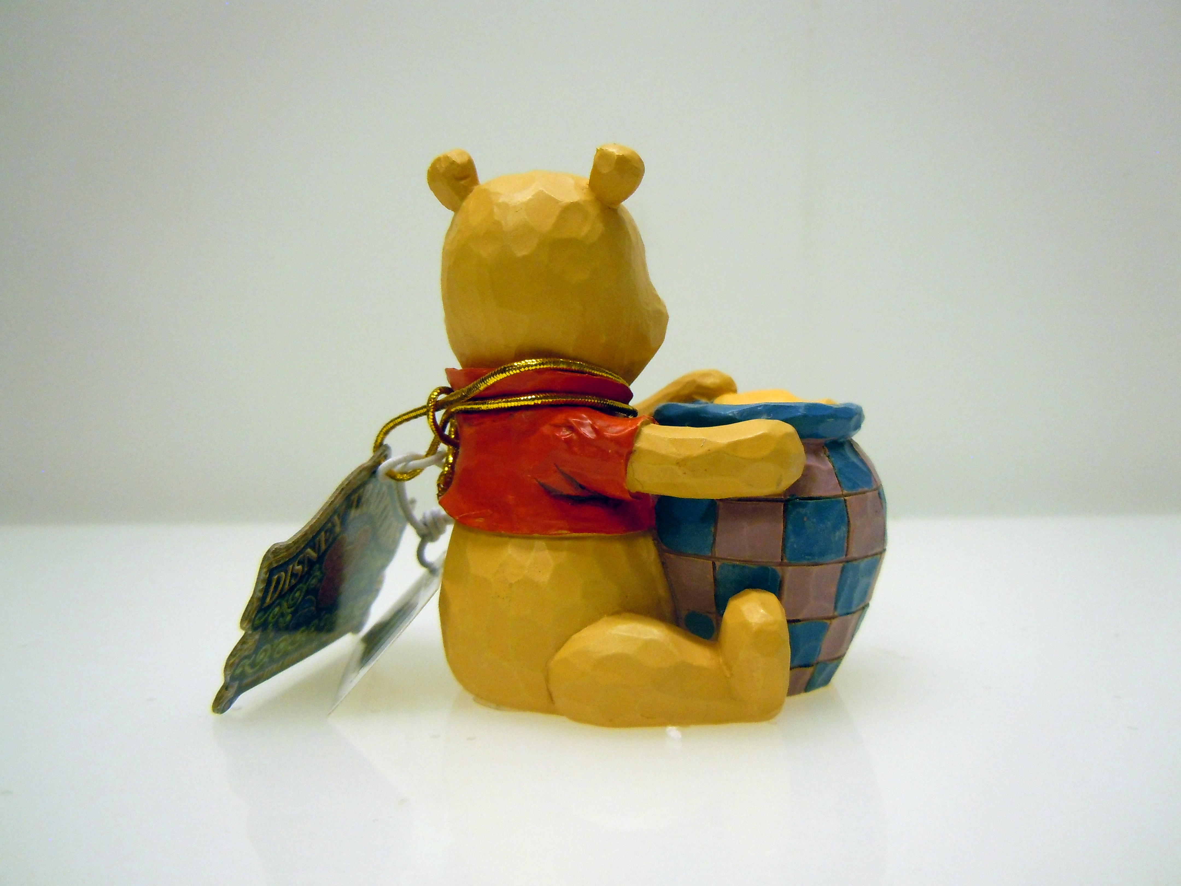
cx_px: 590
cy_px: 443
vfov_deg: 46.8
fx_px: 1024
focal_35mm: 30
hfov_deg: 60.0
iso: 320
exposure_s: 1/60
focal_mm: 5.4
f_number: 3.5
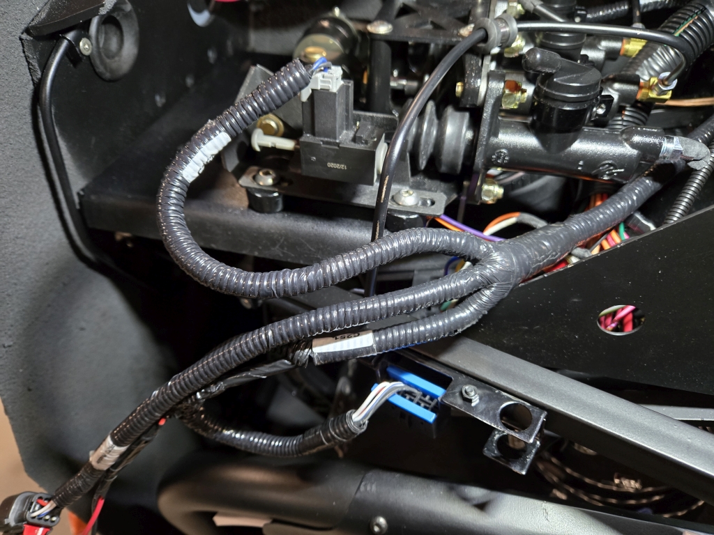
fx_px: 474
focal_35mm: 23
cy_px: 268
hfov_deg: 73.9
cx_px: 357
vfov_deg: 58.9
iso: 640
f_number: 1.8
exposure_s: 1/33
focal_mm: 5.4
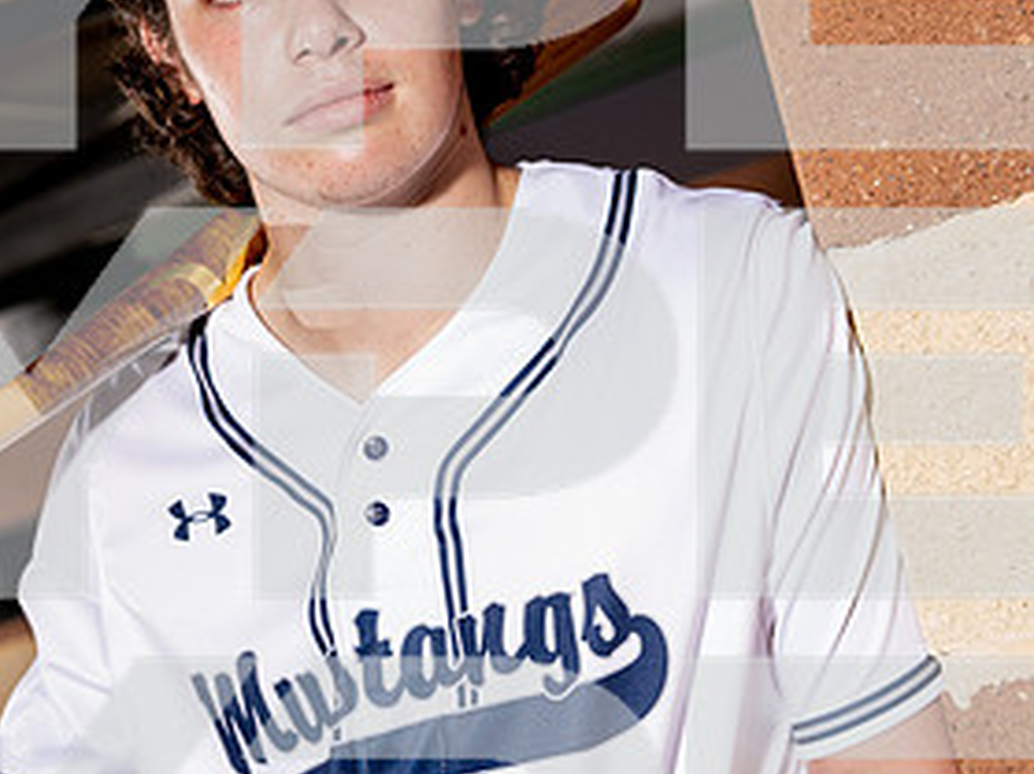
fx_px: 2687
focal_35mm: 90
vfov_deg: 16.4
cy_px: 406
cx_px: 182
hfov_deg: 21.5
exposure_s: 1/250
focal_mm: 45
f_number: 4
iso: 400
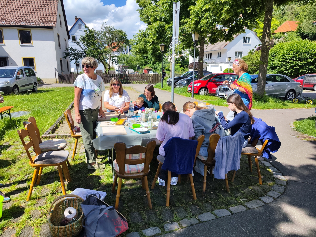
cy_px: 118
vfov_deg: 58.9
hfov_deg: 73.9
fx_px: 210
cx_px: 158
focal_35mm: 23
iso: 100
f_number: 1.69
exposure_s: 1/1879
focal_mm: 7.01
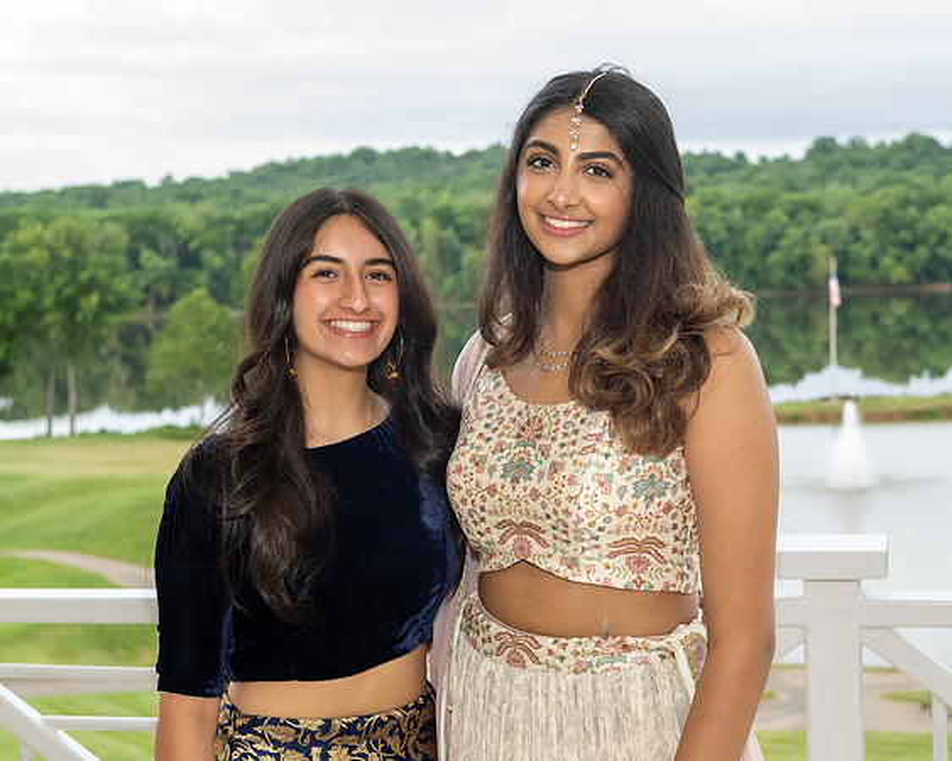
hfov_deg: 25.6
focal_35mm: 74
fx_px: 2094
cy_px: 380
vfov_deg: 20.6
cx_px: 572
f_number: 5
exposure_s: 1/250
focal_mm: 44
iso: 1250
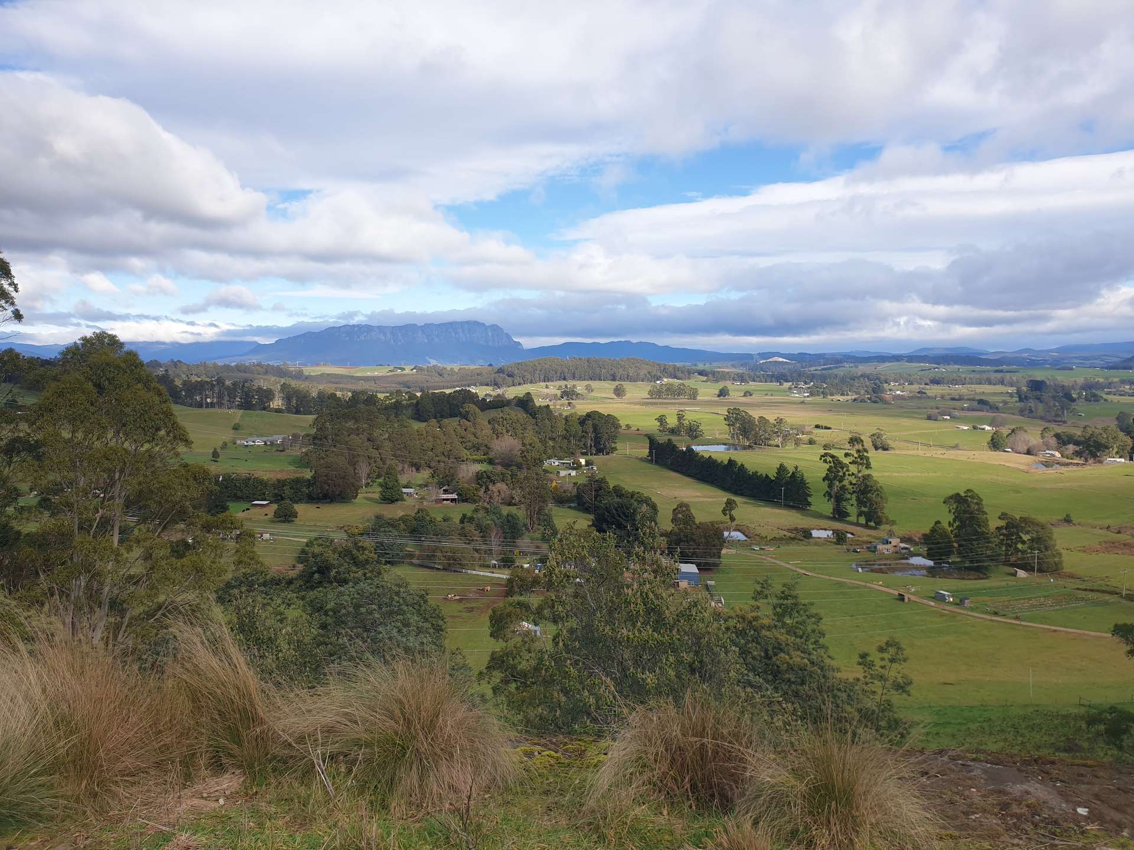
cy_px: 425
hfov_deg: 67.3
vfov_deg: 53.1
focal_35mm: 26
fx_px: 852
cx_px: 567
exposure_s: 1/1172
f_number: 2.4
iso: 50
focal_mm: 4.3
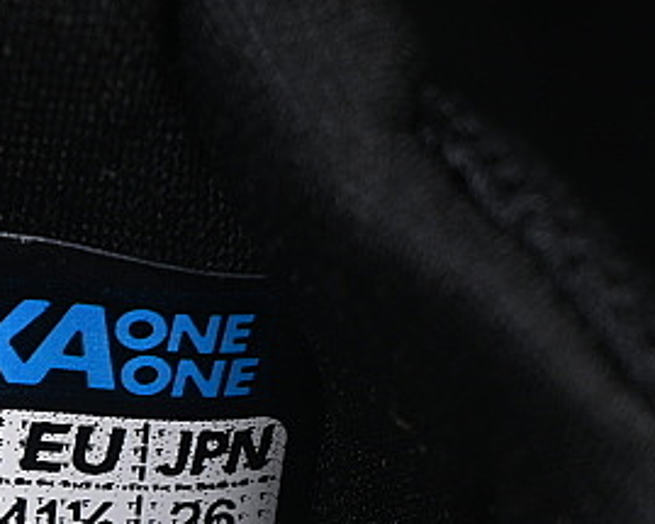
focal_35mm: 283
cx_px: -41
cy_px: 607
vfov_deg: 5.4
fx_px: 5484
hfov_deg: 6.8
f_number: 6.3
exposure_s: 1/60
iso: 160
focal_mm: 50
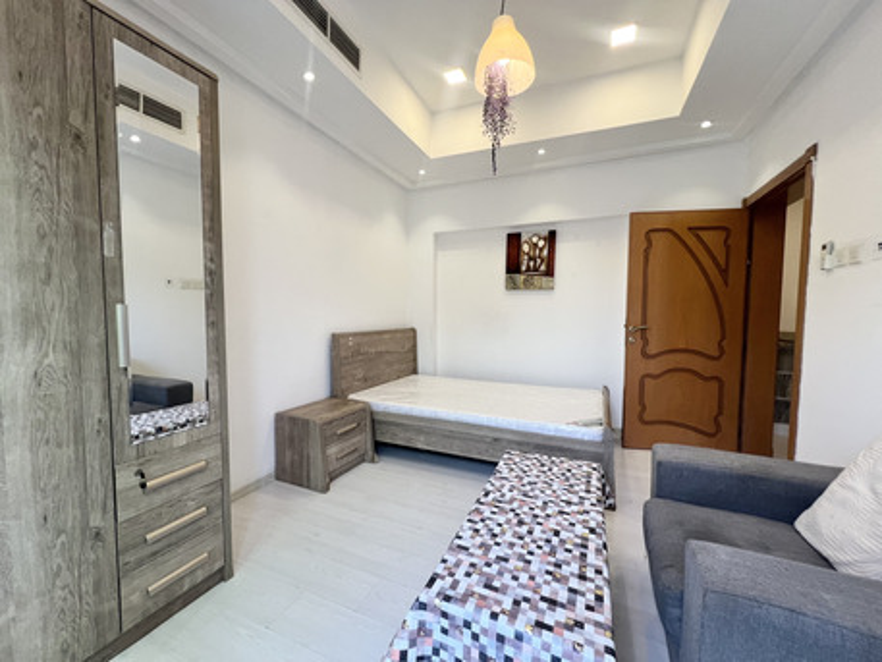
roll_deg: -0.4
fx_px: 331
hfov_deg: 106.2
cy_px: 331
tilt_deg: -3.4
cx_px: 441
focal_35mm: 13
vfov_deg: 89.9
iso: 80
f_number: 1.8
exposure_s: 1/105
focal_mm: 1.57
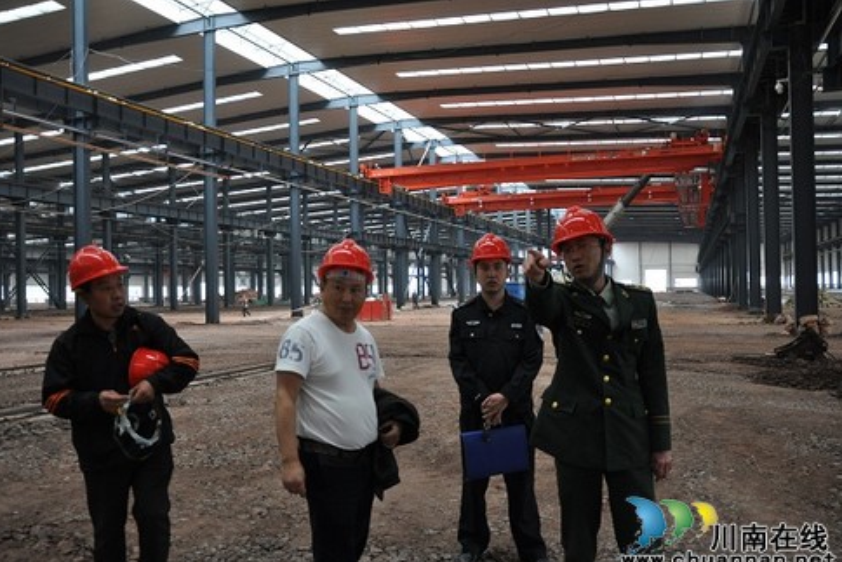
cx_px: 416
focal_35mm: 33
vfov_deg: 40.5
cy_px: 287
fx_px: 761
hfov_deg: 57.9
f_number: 3.8
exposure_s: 1/40
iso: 800
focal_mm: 21
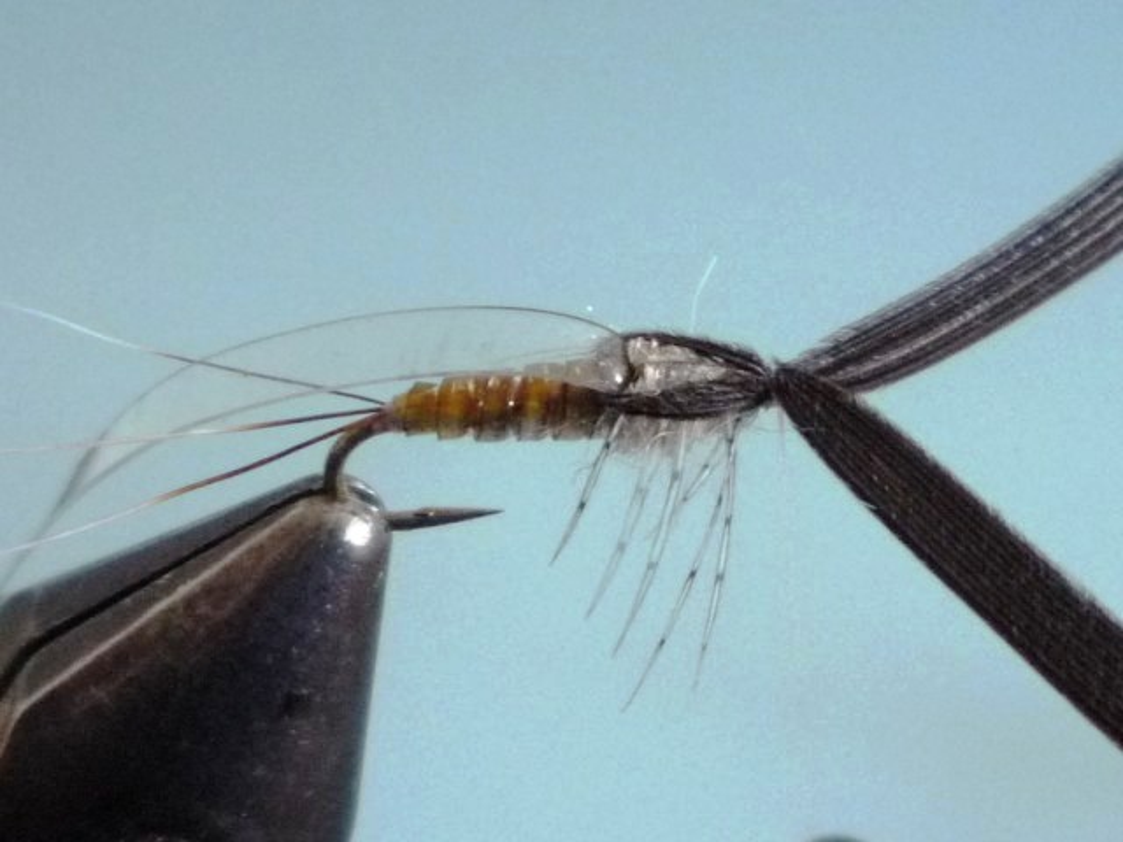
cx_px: 562
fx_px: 973
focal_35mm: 30
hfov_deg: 60.0
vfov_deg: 46.8
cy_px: 421
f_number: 3.3
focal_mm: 5.2
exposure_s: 1/25
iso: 400
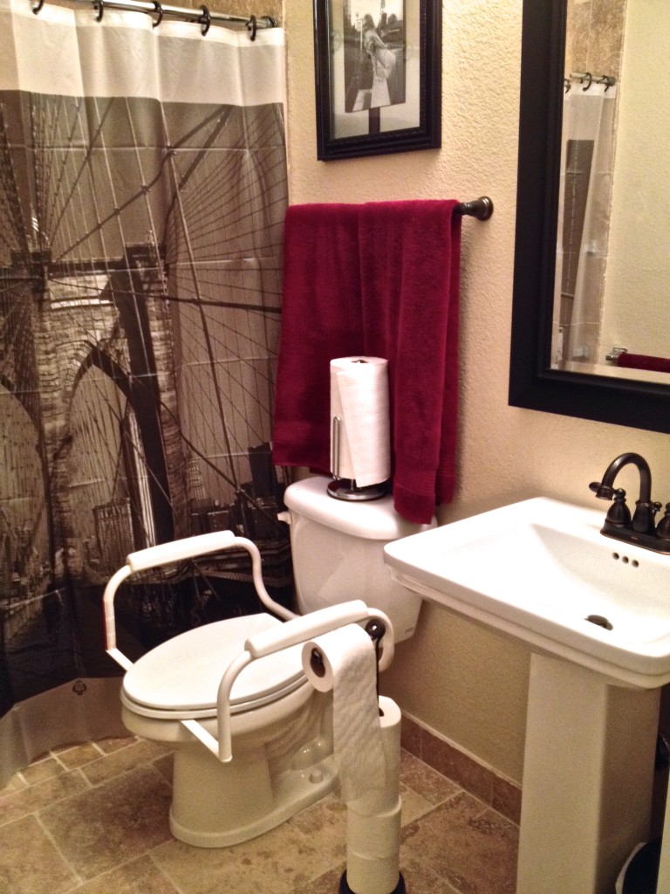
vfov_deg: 52.6
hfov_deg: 40.7
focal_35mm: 35
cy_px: 447
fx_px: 903
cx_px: 335
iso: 320
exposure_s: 1/20
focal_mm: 4.28
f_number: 2.4
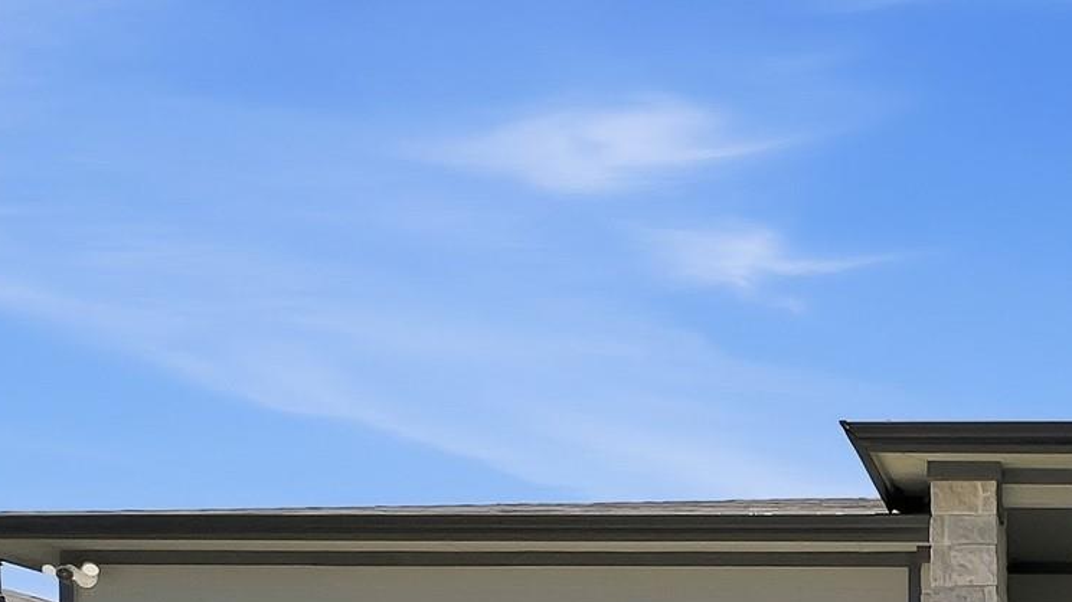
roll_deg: +0.3
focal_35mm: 39
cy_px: 851
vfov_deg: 24.9
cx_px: 1089
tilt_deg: +1.3
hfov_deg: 43.6
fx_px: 1108
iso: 32
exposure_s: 1/2370
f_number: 1.8
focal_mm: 1.6
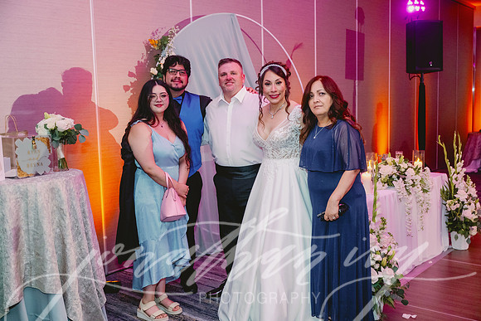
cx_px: 240
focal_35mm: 38
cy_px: 160
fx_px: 508
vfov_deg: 35.1
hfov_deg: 50.7
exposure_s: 1/125
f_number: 2.8
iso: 2500
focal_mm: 38
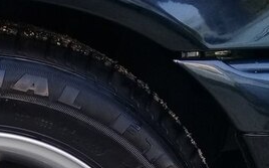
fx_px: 593
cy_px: 241
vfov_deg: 15.1
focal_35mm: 81
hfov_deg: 23.8
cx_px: -32
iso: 64
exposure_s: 1/100
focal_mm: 3.3
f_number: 2.2
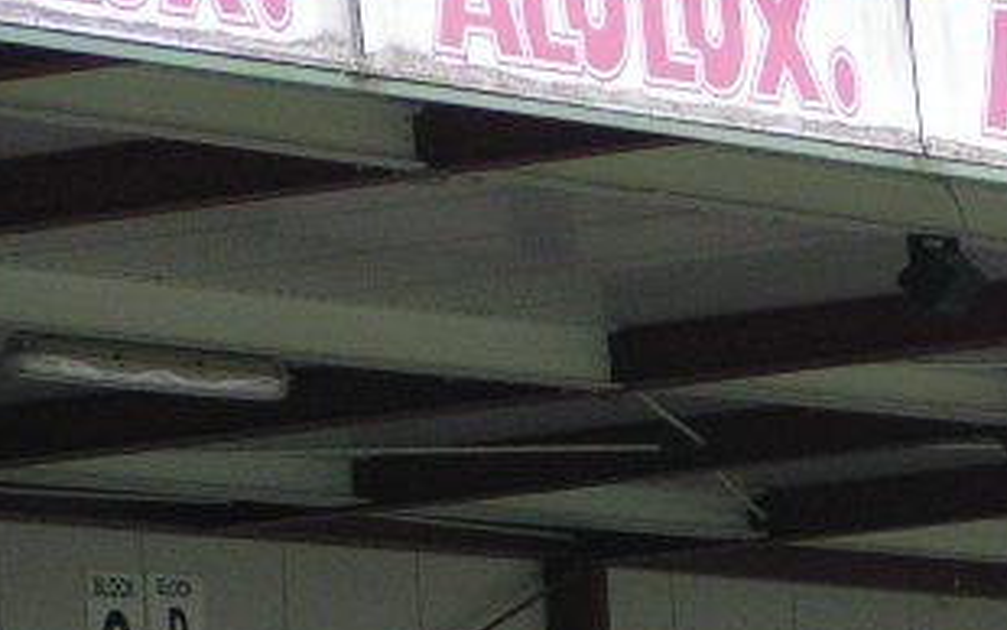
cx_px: 1215
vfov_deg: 2.8
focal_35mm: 470
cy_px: 354
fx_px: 12903
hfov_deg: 4.5
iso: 160
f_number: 3.5
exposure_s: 1/200
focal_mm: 26.3
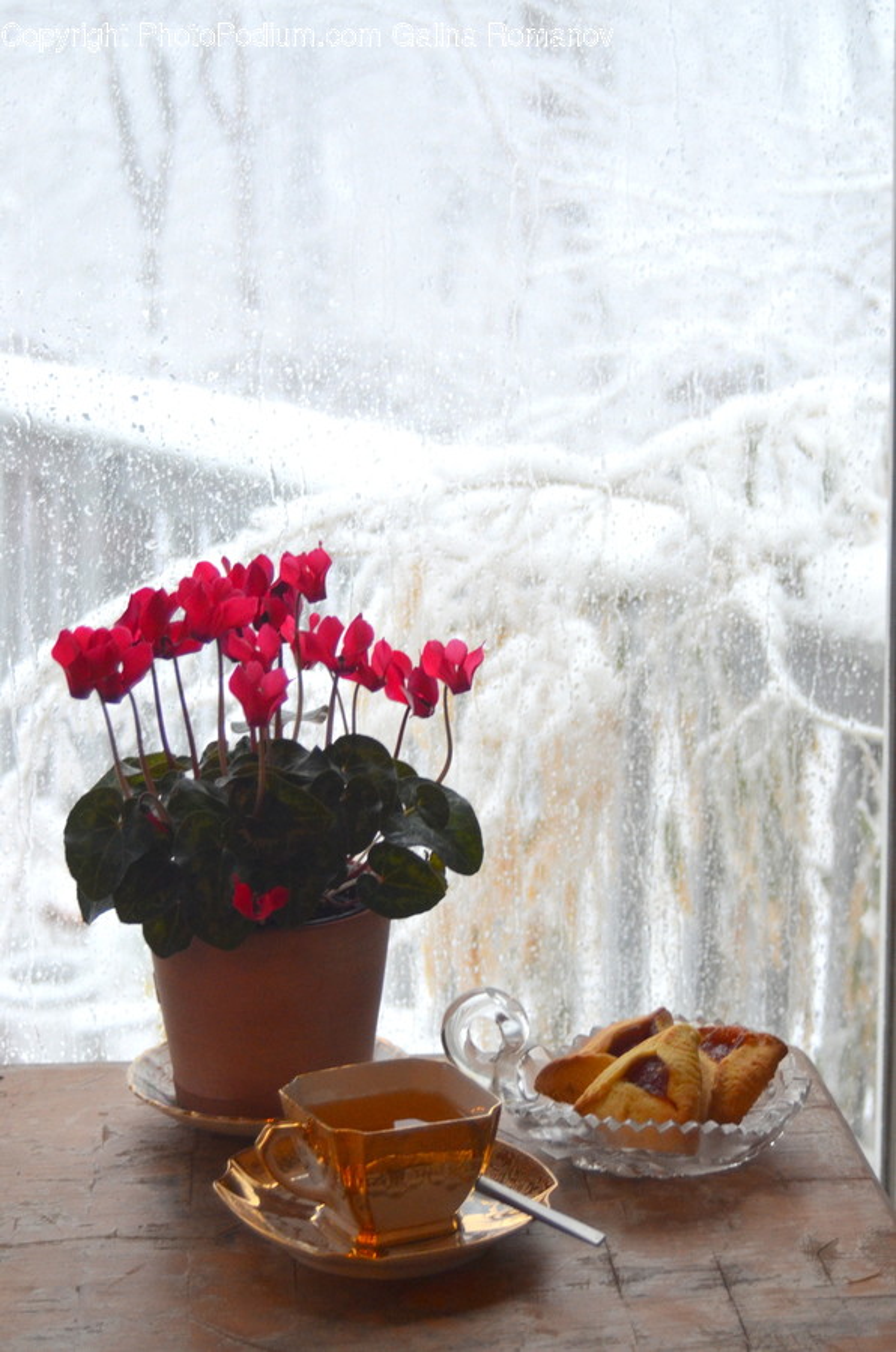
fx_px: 2813
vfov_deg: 27.0
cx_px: 448
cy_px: 676
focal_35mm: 75
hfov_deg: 18.1
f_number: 4.5
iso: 1250
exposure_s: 1/30
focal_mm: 50
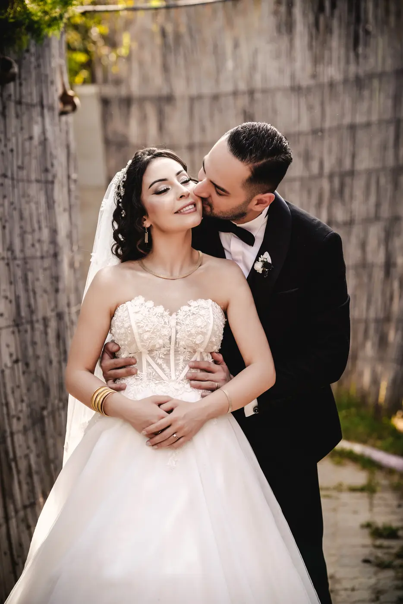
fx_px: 1426
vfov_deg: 23.9
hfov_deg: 16.1
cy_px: 302
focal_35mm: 85
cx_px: 202
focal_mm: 85
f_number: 2.8
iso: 160
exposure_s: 1/400
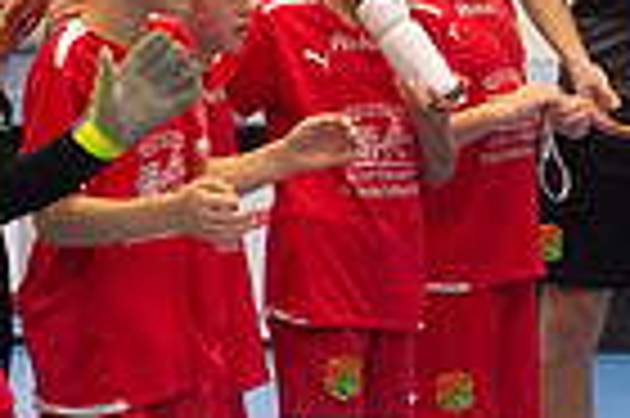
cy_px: 157
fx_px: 5052
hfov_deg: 7.1
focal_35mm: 289
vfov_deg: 4.7
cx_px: 248
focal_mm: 70
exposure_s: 1/500
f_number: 3.5
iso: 5600
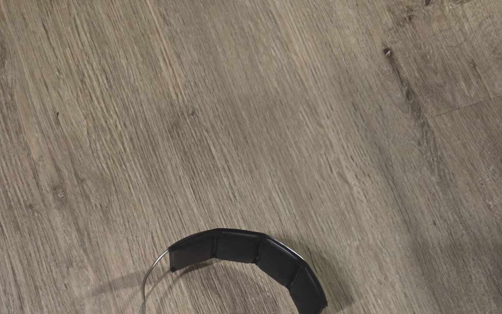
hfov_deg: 58.1
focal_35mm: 33
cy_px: 321
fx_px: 451
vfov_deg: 34.5
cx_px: 248
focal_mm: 5.4
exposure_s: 1/100
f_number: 1.8
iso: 1600
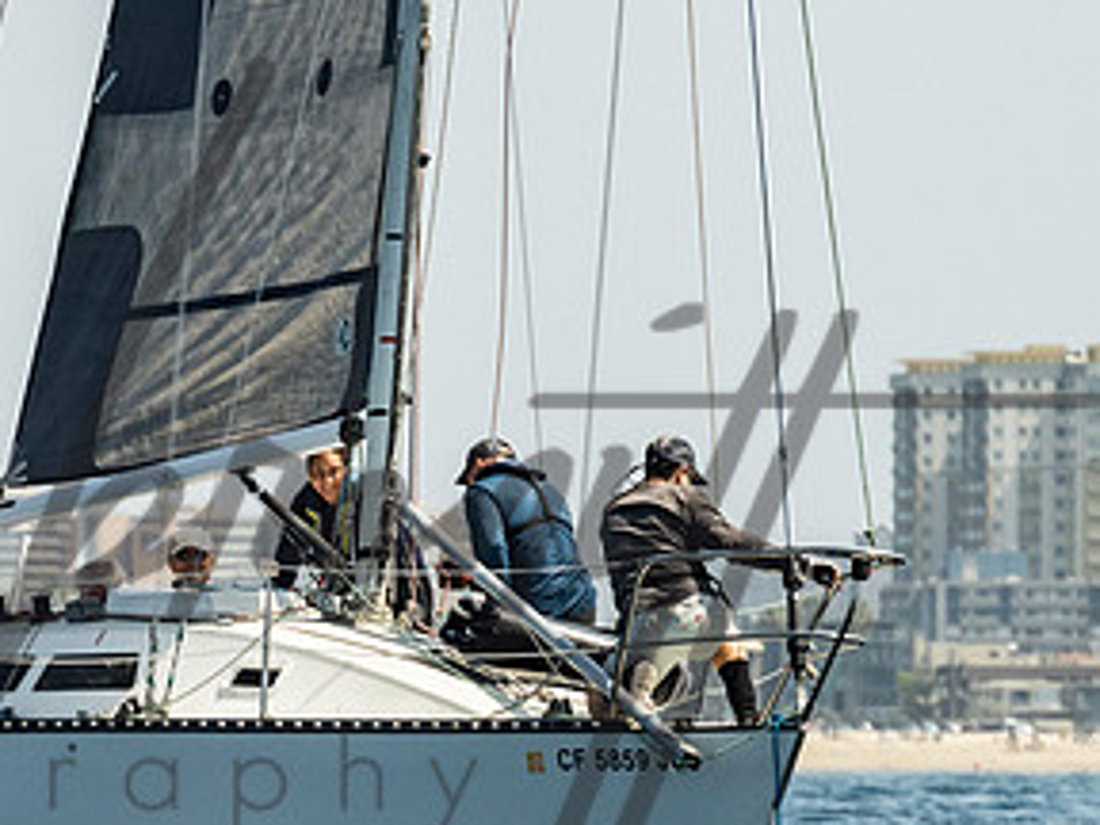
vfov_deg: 3.0
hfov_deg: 3.9
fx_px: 16016
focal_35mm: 504
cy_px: 612
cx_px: 327
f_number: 6.3
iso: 320
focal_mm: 165
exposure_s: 1/1600
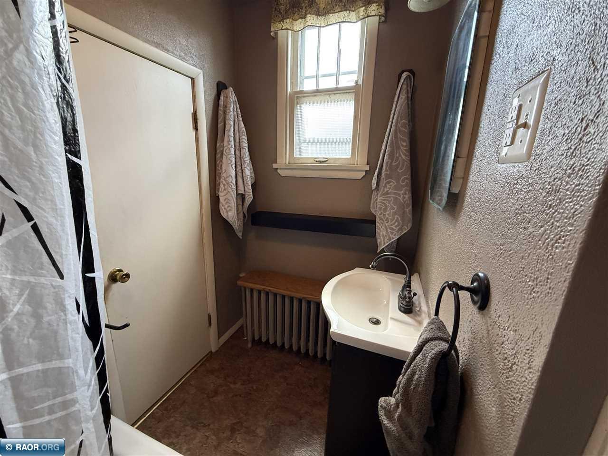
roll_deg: -1.7
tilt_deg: -13.7
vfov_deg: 85.7
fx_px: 246
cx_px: 304
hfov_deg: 102.1
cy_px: 228
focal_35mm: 14
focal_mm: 2.22
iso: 400
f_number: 2.2
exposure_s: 1/120
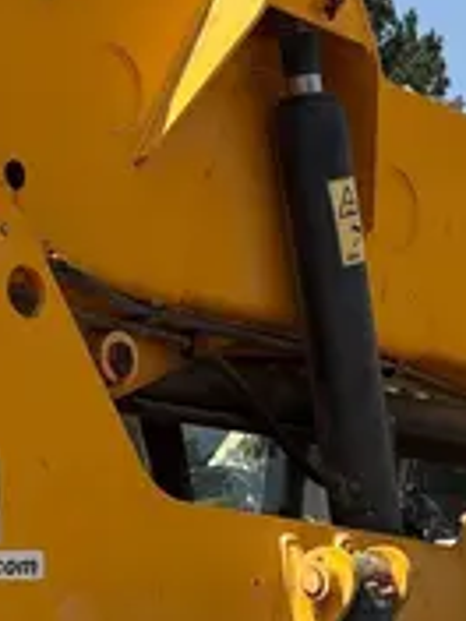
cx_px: 374
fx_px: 1939
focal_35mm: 108
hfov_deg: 13.6
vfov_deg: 17.6
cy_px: 679
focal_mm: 5.96
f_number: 1.6
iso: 50
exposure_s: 1/3279
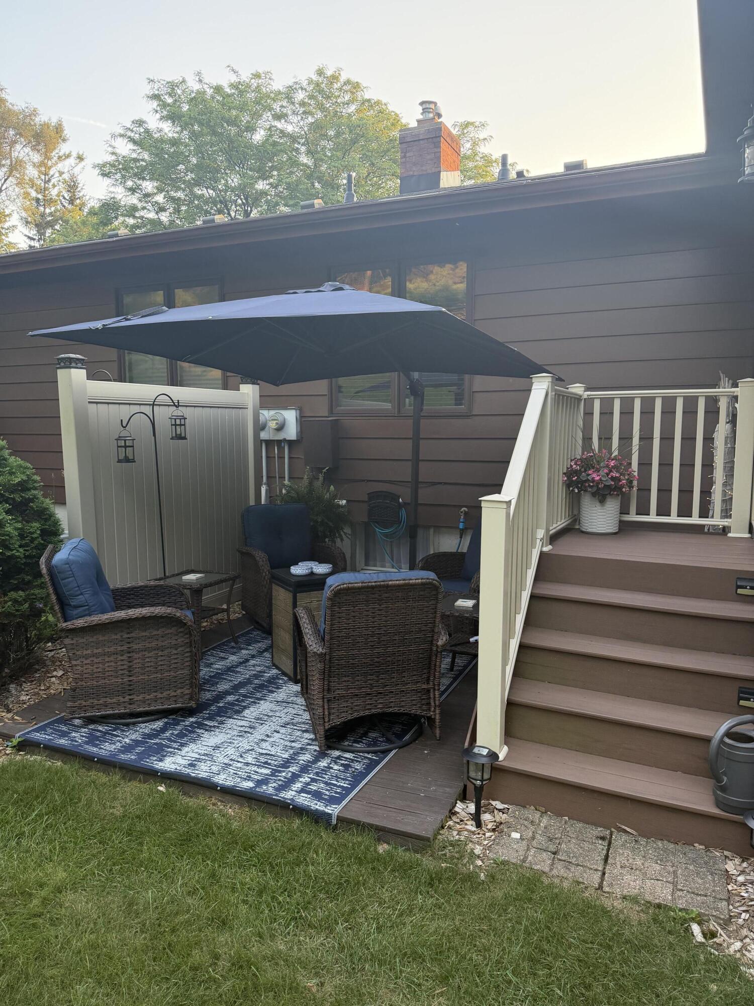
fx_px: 697
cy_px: 503
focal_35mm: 24
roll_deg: +0.4
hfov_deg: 56.8
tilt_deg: -6.0
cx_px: 377
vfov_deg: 71.6
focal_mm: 6.76
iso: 200
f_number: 1.78
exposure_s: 1/120
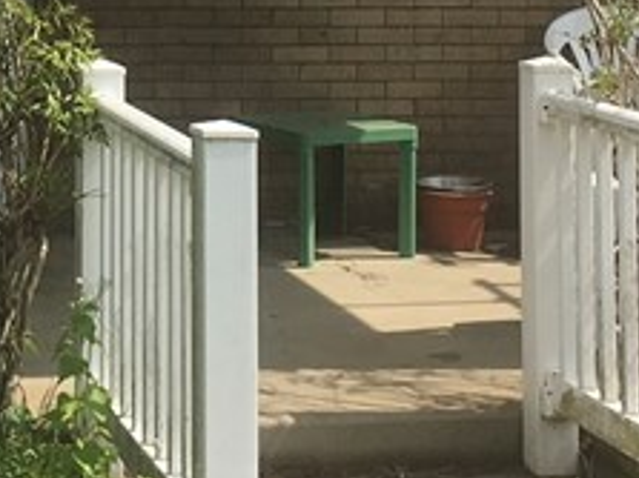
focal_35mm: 133
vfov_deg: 10.5
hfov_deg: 14.7
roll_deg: -1.2
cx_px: 72
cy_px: -392
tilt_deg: +4.7
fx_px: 2454
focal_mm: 4.15
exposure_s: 1/1304
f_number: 2.2
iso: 25
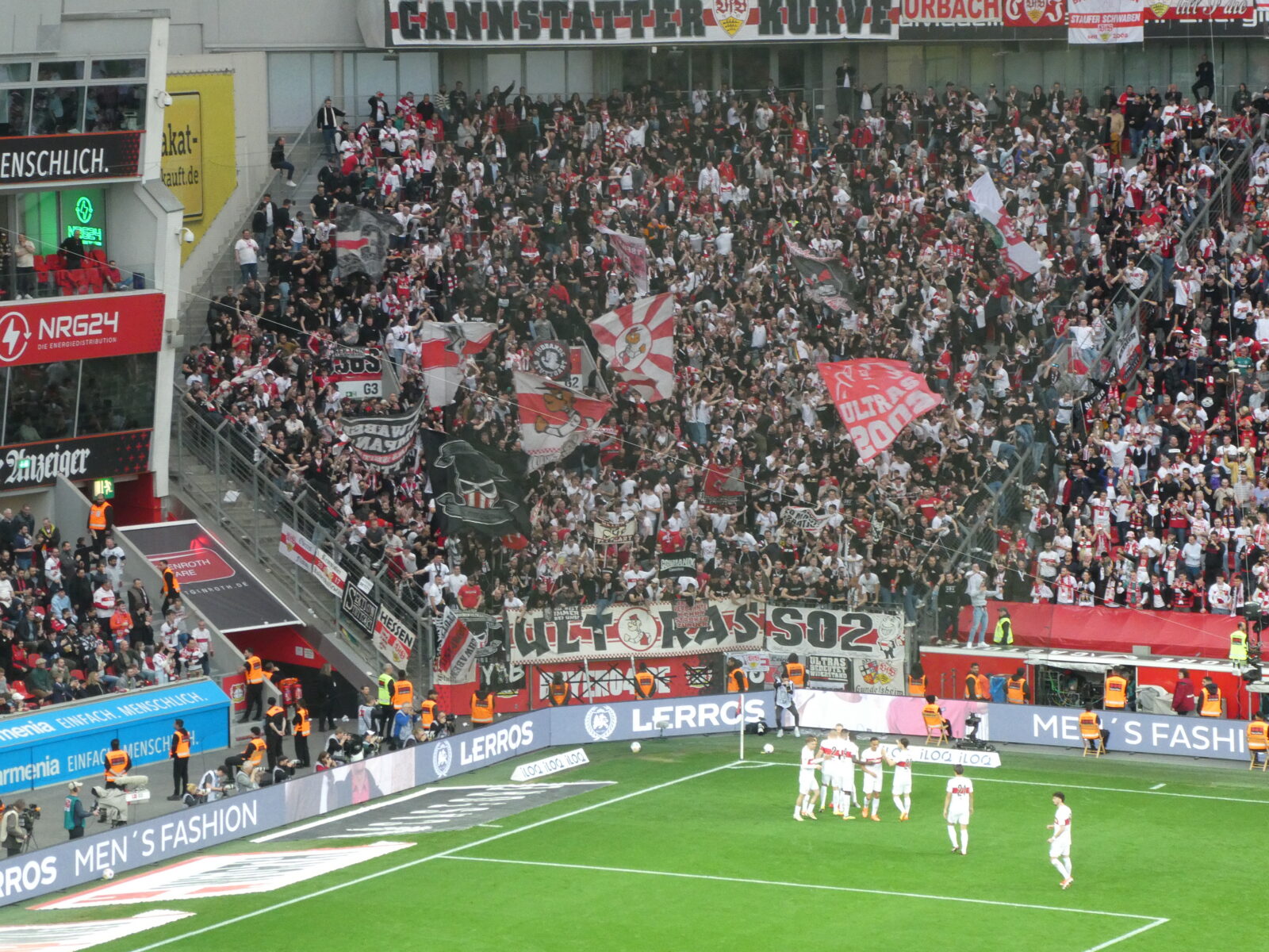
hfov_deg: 14.6
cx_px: 634
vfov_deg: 11.0
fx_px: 4949
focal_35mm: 135
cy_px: 476
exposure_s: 1/80
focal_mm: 24.2
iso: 500
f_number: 5.3
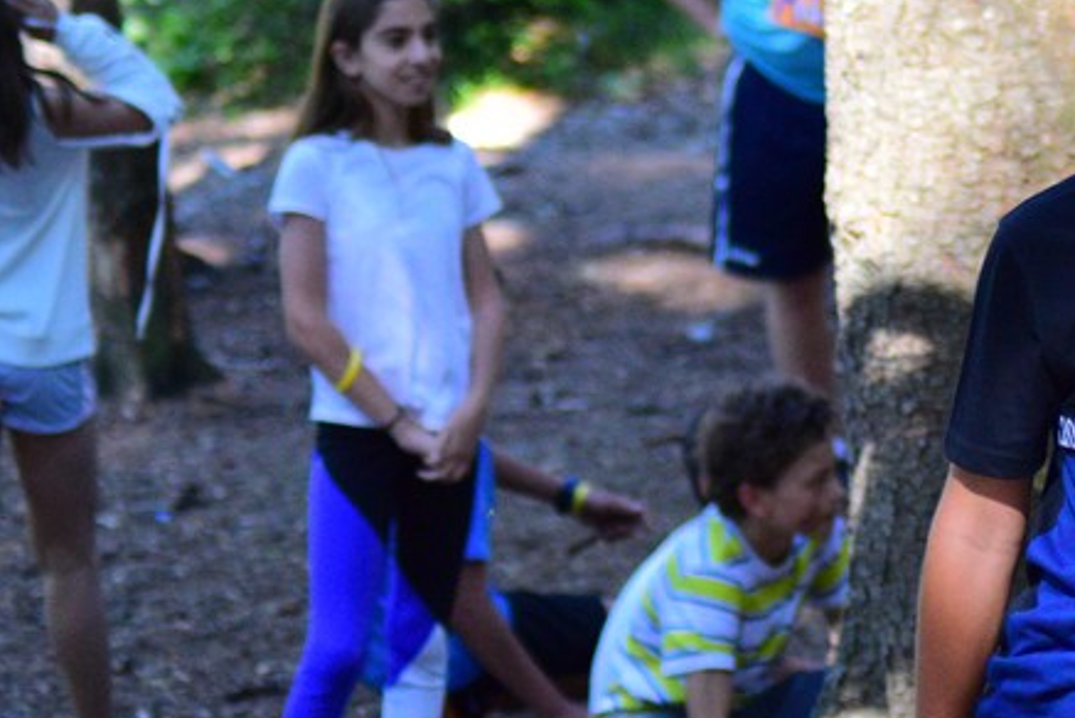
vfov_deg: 5.6
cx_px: 1257
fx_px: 7350
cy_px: 176
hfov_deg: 8.3
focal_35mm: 246
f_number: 4
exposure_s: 1/640
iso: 2800
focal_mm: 70
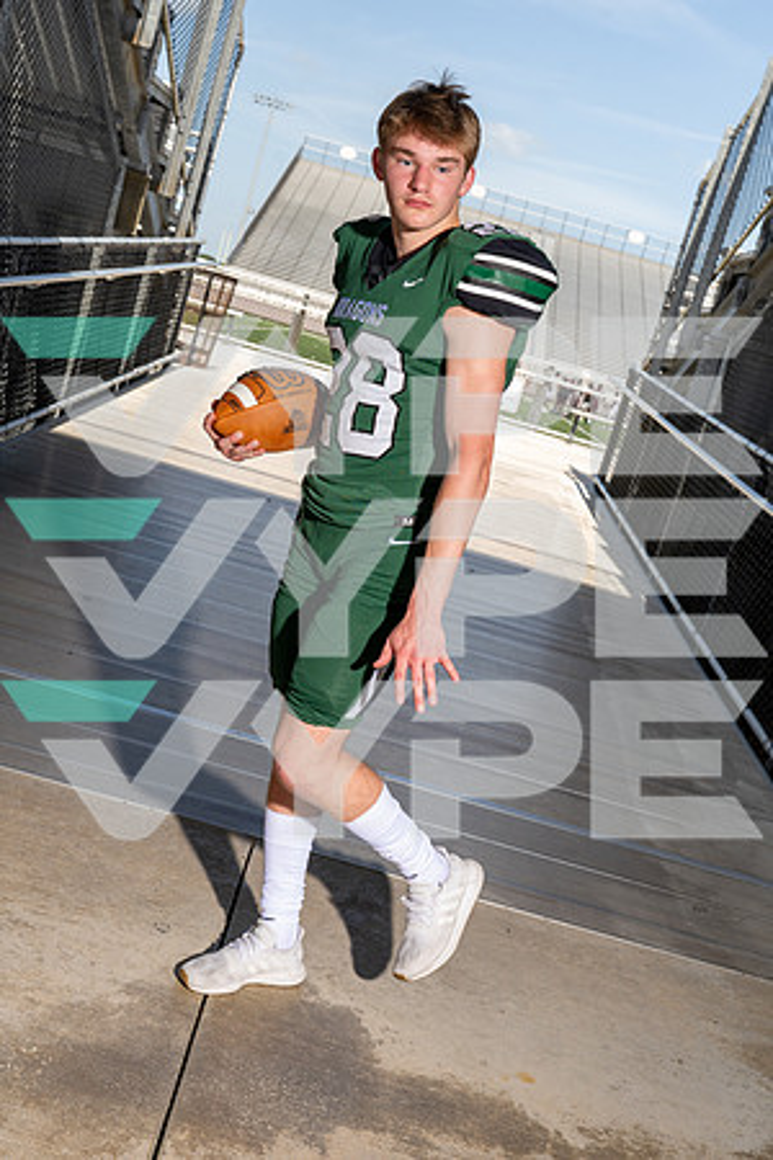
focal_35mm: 41
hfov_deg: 32.6
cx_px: 386
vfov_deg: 47.4
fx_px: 1320
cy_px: 580
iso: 160
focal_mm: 41
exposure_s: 1/250
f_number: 8
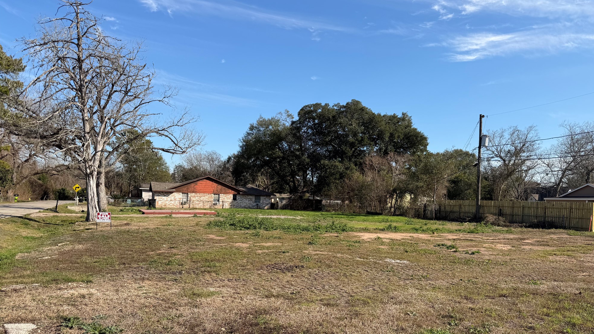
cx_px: 304
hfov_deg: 69.8
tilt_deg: -0.5
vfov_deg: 42.6
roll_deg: -1.4
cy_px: 210
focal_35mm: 27
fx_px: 425
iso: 80
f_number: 1.78
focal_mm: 6.76
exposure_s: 1/3759
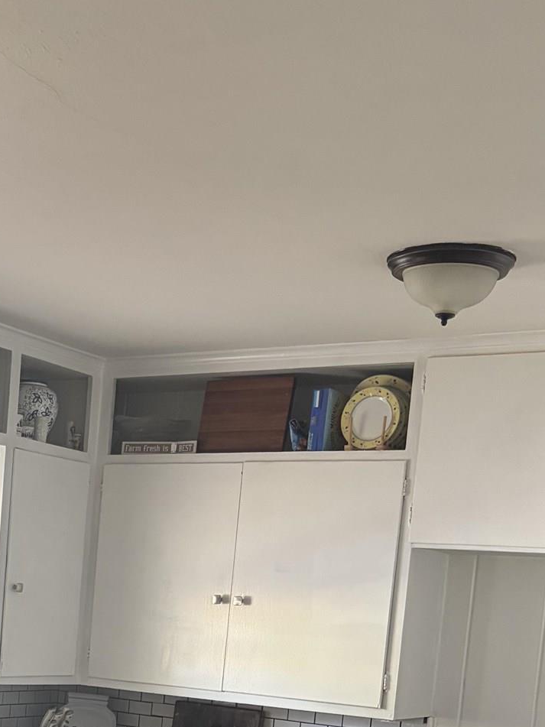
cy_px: 745
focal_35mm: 63
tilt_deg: -6.1
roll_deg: -4.2
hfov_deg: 22.5
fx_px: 1323
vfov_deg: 28.6
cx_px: 26
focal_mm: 5.96
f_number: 1.6
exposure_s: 1/60
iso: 250
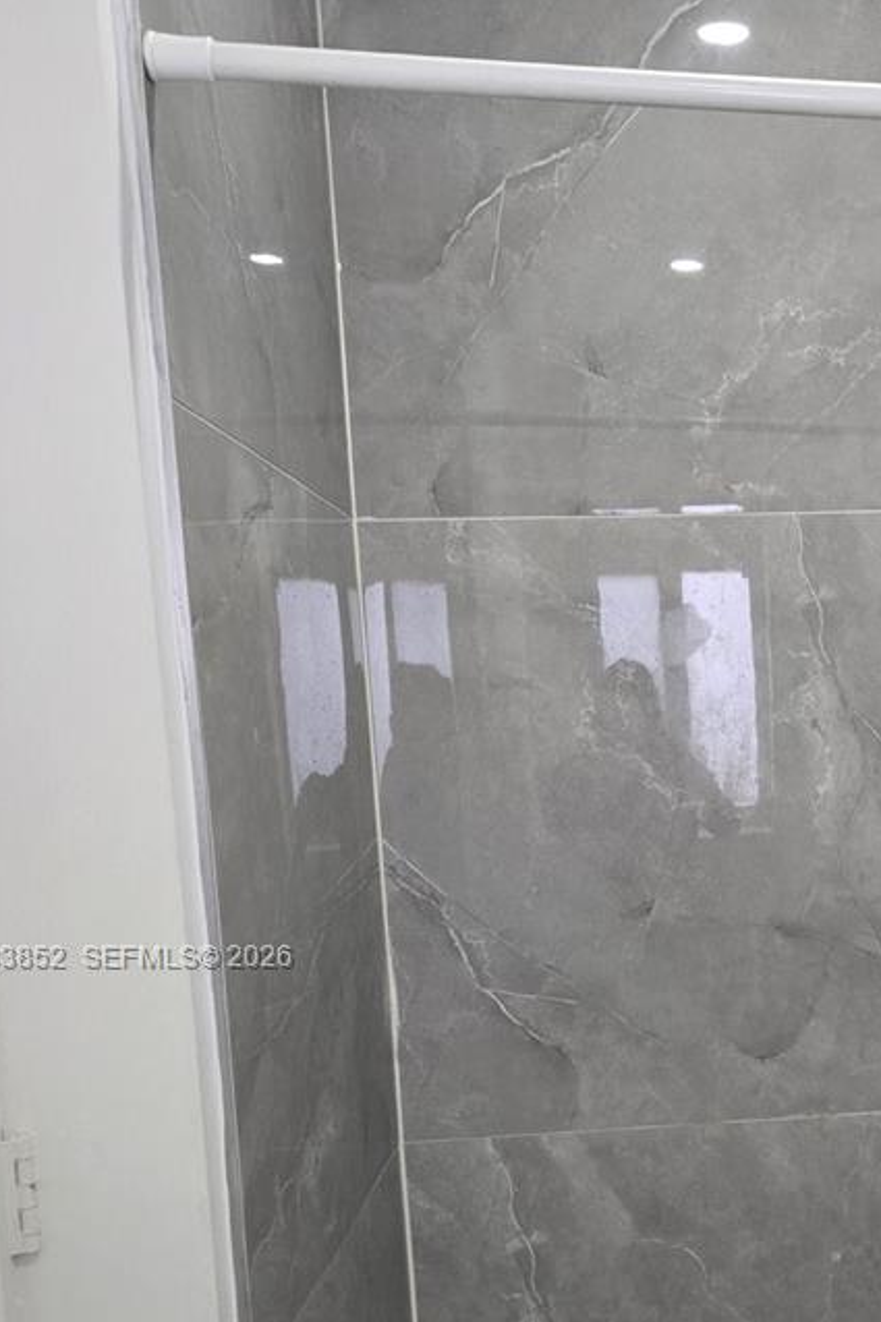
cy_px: 959
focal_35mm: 45
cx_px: 842
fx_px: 1653
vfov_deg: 42.5
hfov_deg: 28.4
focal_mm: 5.4
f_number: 1.8
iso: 160
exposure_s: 1/120
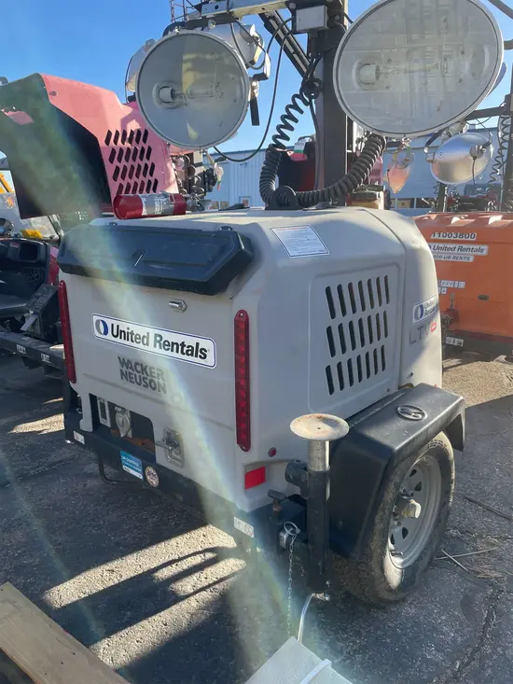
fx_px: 514
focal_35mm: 26
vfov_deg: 67.3
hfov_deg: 53.1
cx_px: 256
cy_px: 342
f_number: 1.6
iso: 32
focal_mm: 4.2
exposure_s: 1/647
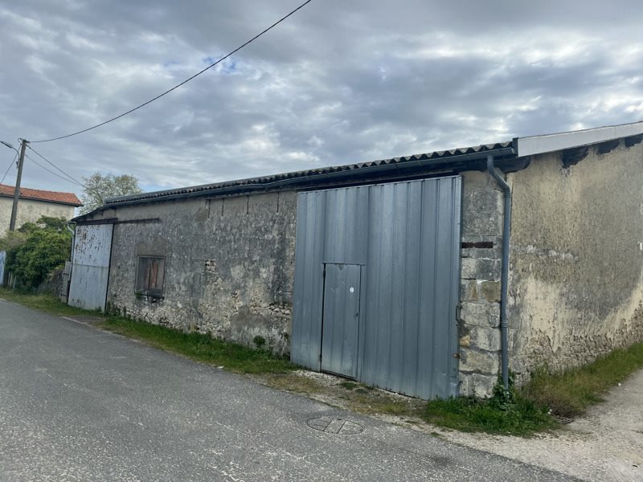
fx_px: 483
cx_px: 322
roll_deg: -3.7
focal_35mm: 26
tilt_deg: +6.3
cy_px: 241
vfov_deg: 53.1
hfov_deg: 67.3
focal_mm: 5.1
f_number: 1.6
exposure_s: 1/2463
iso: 50
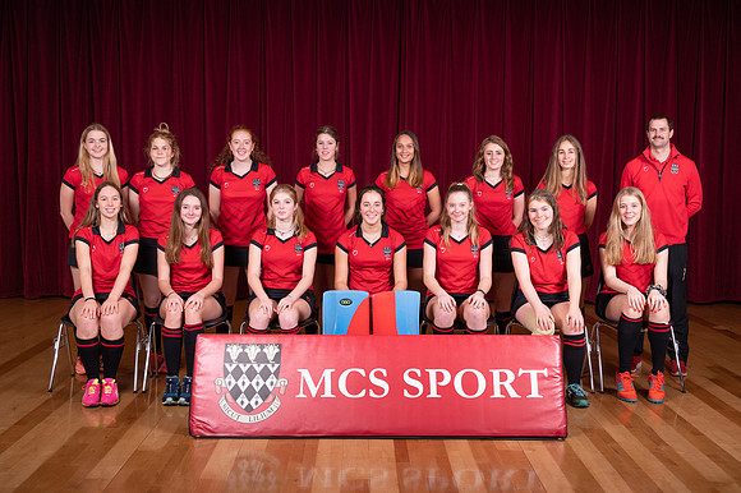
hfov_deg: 46.4
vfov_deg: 31.9
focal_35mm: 42
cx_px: 370
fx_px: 864
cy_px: 246
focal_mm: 42
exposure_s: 1/50
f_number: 9
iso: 800
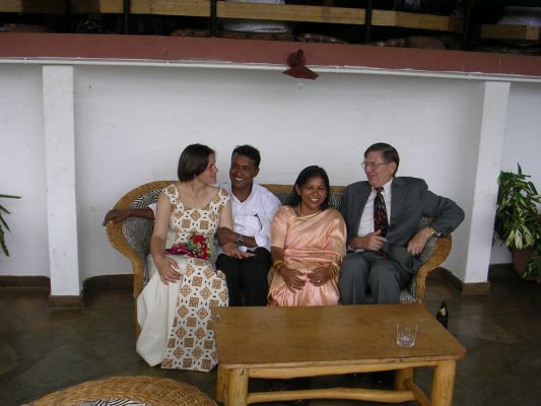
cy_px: 203
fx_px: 672
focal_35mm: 43
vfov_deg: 33.6
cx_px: 270
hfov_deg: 43.8
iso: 50
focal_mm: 6.6
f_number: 3
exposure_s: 1/303
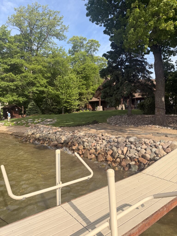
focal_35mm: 24
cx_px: 88
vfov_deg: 71.6
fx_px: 164
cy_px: 118
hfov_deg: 56.8
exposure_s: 1/2907
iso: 80
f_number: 1.78
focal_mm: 6.76
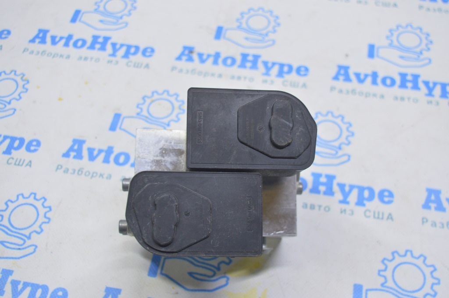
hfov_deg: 42.4
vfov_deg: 28.9
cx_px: 224
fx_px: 579
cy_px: 149
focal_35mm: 46
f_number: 5.6
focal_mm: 31
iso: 400
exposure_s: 1/20
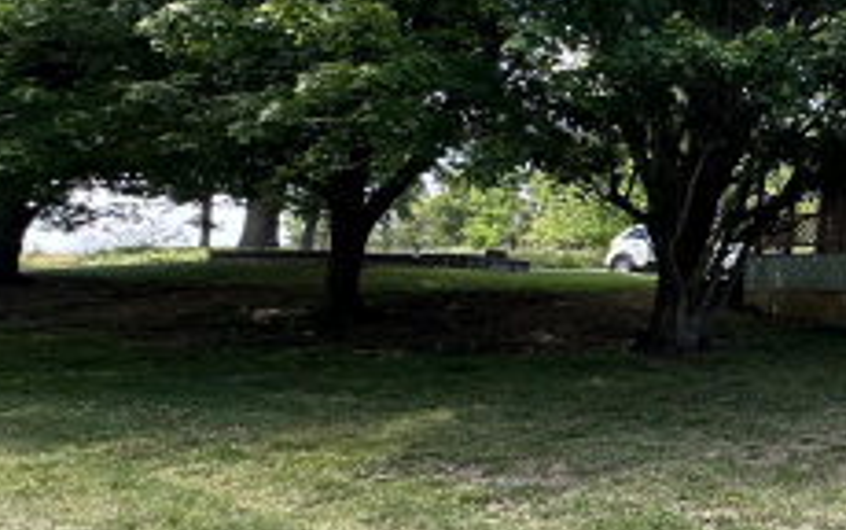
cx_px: 1168
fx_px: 992
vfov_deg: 29.8
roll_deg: -0.9
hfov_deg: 31.7
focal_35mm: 43
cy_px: 195
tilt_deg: +9.3
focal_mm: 2.22
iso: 40
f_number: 2.2
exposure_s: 1/305
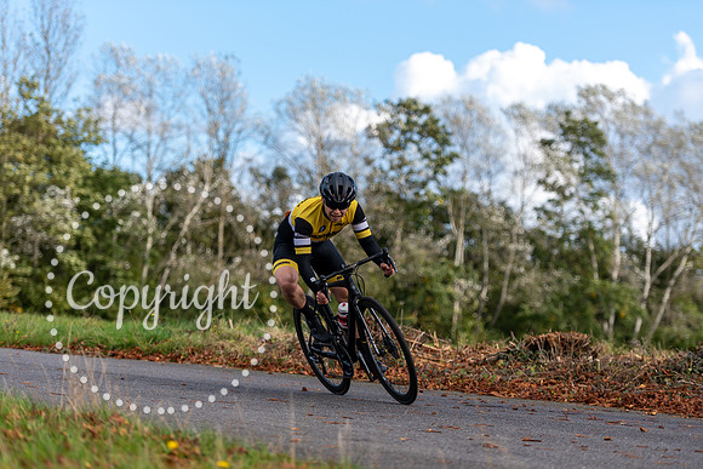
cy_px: 234
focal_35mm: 102
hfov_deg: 20.0
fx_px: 1992
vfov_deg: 13.4
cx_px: 352
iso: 160
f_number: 2.8
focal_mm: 102
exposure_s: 1/2000
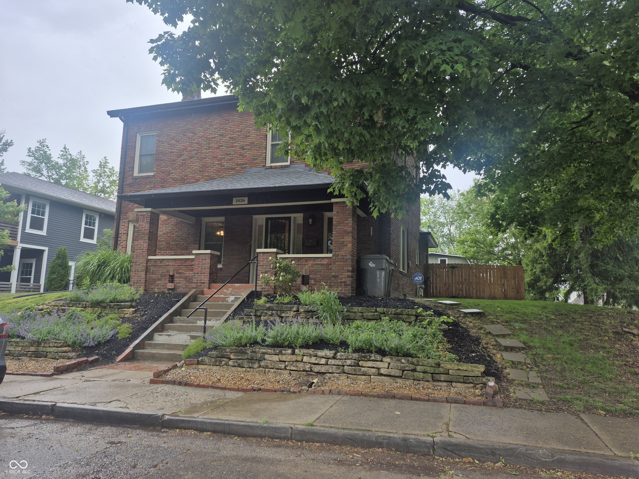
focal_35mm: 23
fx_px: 425
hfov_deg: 73.9
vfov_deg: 58.9
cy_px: 240
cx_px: 320
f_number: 1.8
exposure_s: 1/285
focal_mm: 5.4
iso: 25
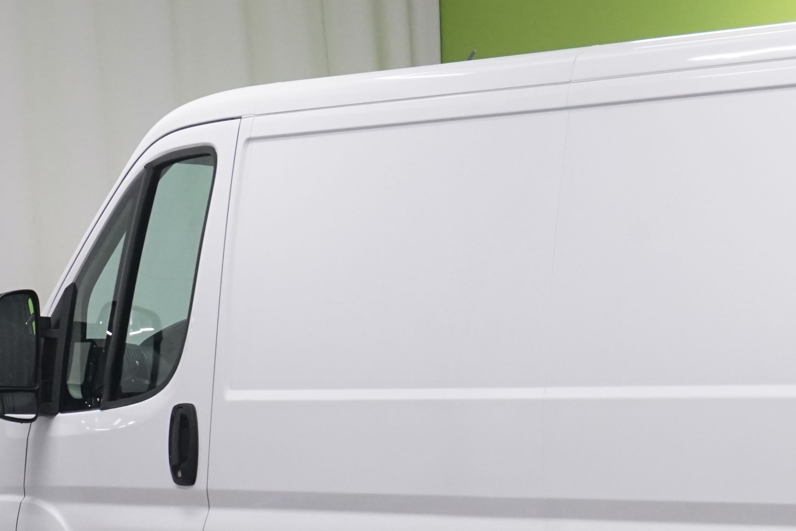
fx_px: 3979
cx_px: 824
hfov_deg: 11.3
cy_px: 412
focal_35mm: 180
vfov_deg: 7.6
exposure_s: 1/25
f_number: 9
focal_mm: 69
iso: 2000
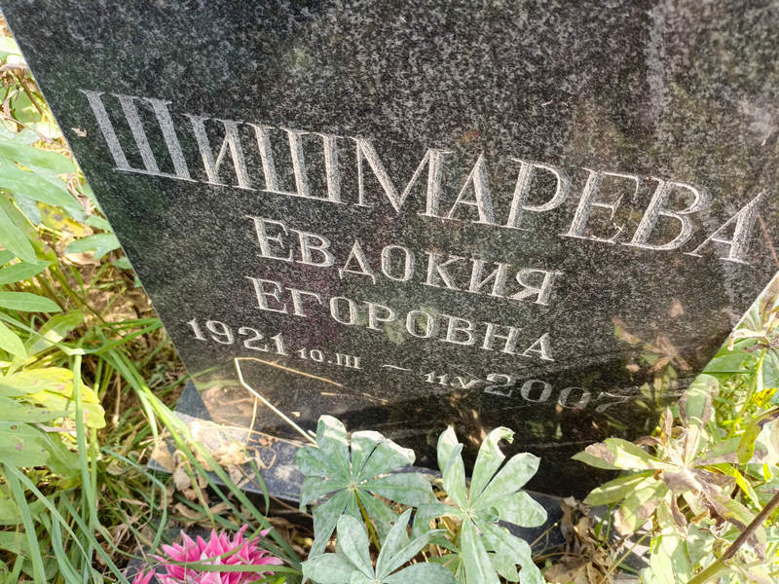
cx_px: 390
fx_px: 563
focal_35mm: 25
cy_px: 292
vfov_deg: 54.9
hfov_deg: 69.4
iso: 122
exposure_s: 1/100
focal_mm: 4.76
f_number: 1.69
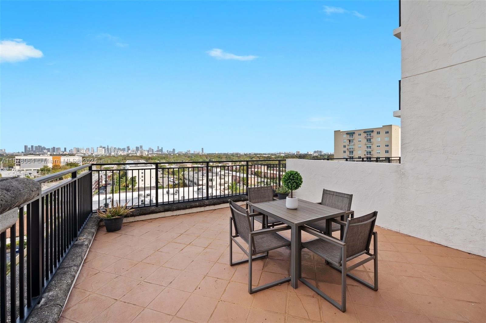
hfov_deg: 104.3
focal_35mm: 14
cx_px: 243
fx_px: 189
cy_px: 162
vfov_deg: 81.1
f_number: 8
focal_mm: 14
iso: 200
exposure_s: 1/200
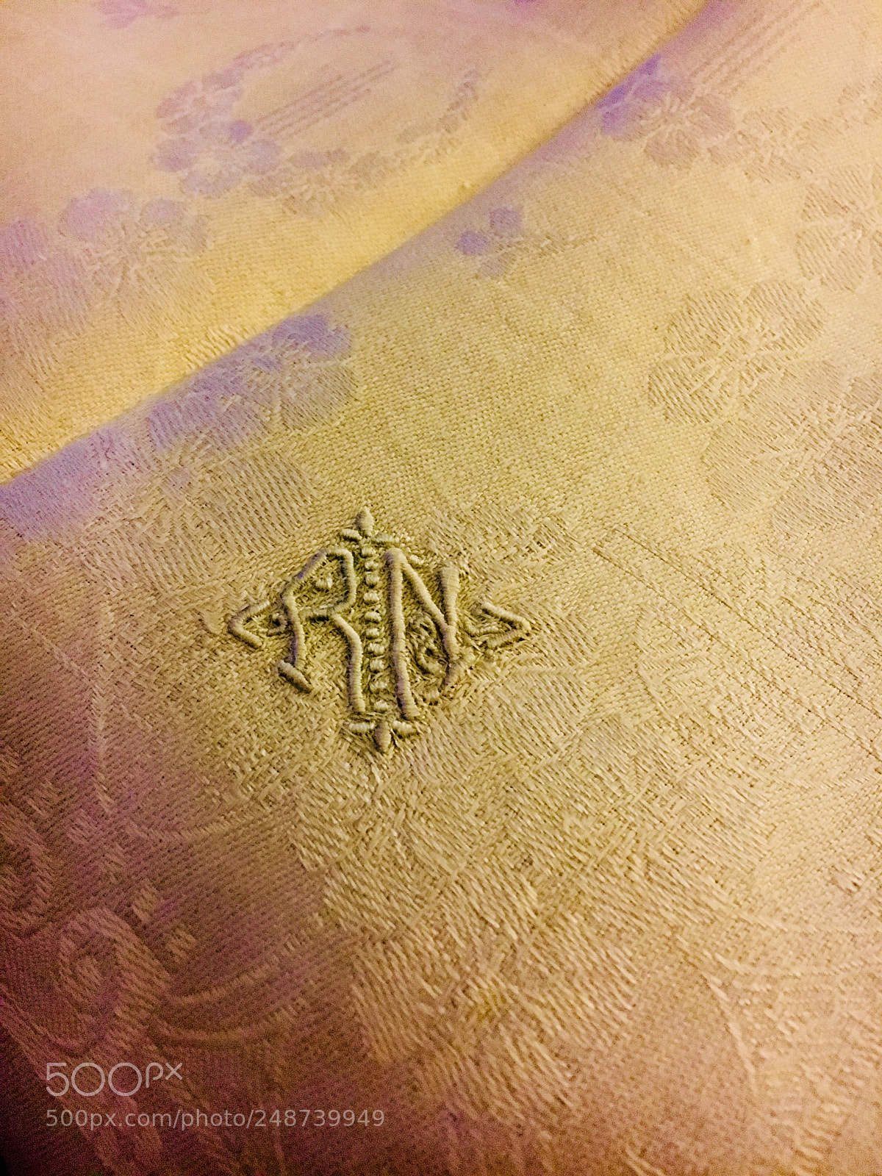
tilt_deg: -55.9
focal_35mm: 29
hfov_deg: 48.2
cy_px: 588
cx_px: 441
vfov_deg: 61.7
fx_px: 985
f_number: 2.2
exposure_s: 1/17
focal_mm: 4.15
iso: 400
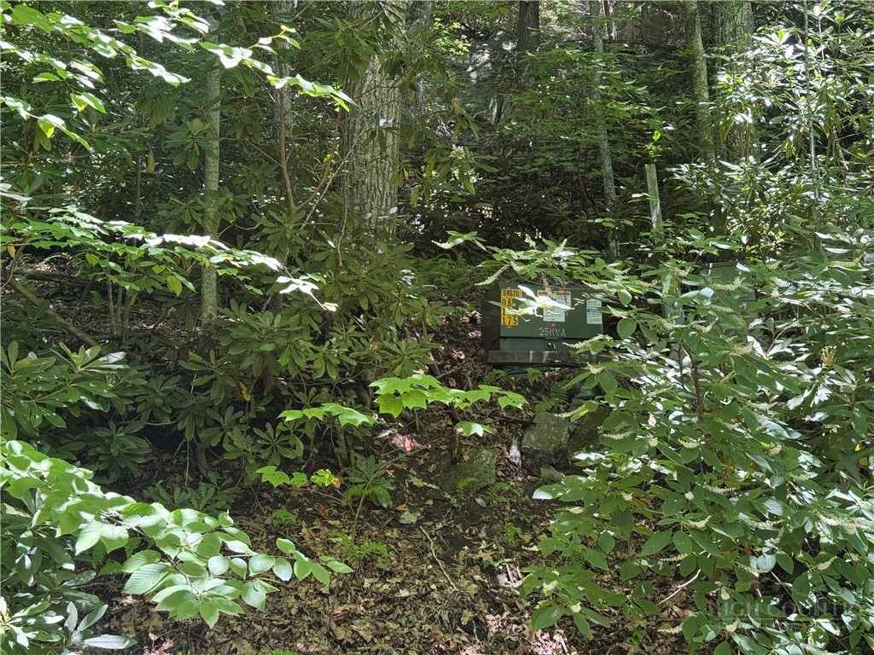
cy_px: 328
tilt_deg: +20.8
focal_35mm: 48
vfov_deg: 30.3
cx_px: 437
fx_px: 1212
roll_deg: -0.5
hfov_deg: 39.7
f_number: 1.78
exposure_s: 1/88
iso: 100
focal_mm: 6.76
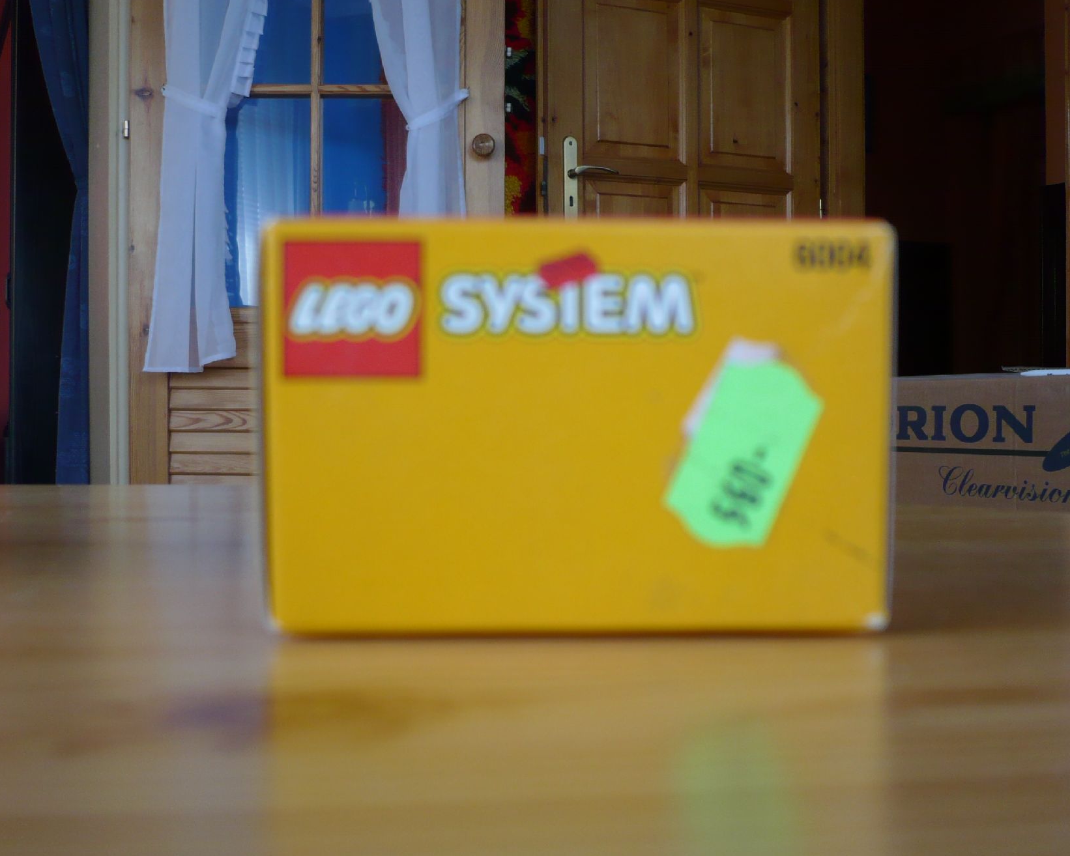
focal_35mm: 41
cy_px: 427
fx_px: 1299
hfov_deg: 44.8
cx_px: 513
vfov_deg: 36.5
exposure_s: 1/40
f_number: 2.8
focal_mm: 5.8
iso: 100
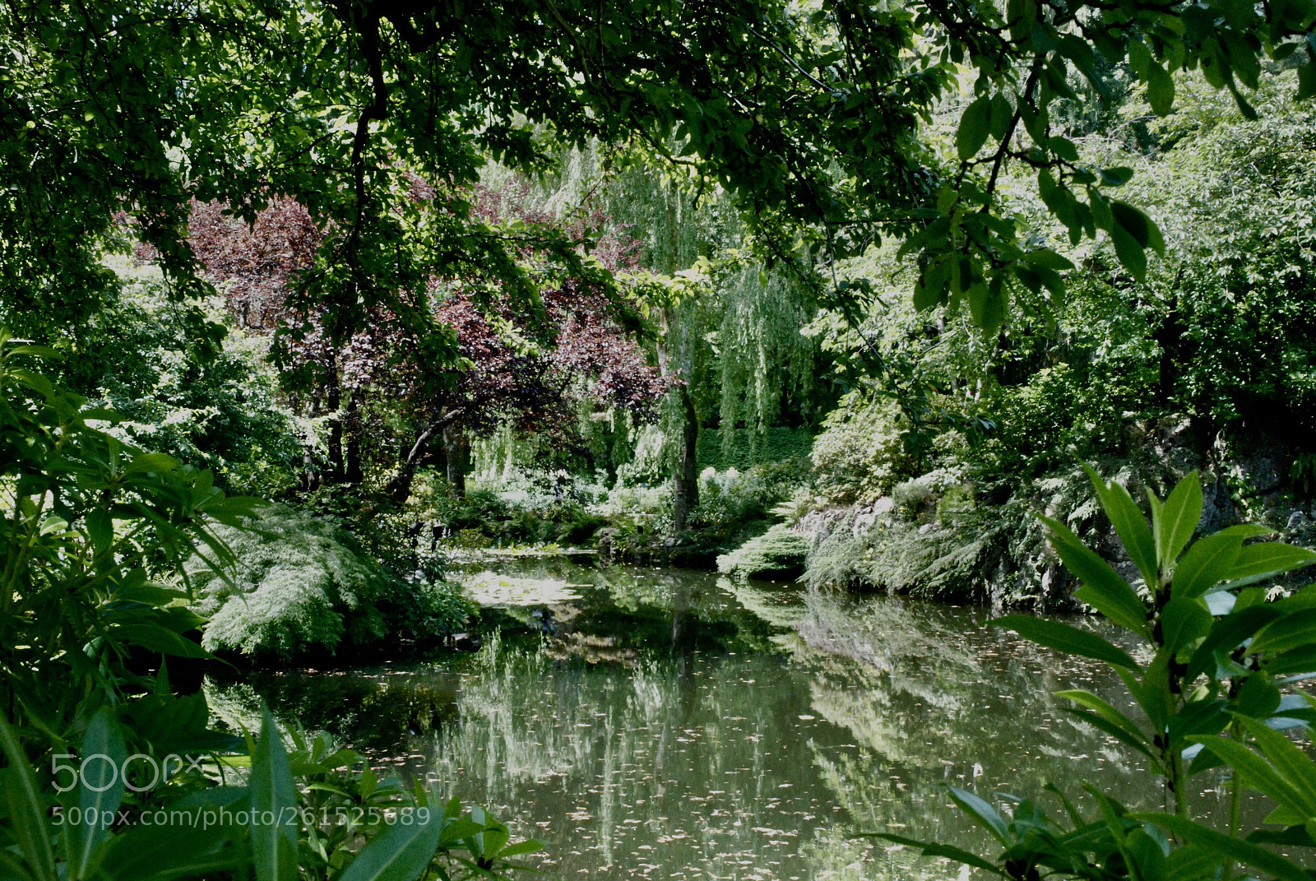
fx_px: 1592
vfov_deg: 30.9
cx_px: 658
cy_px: 440
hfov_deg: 44.9
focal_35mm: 44
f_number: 22
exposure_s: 1/50
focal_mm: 29
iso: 1600
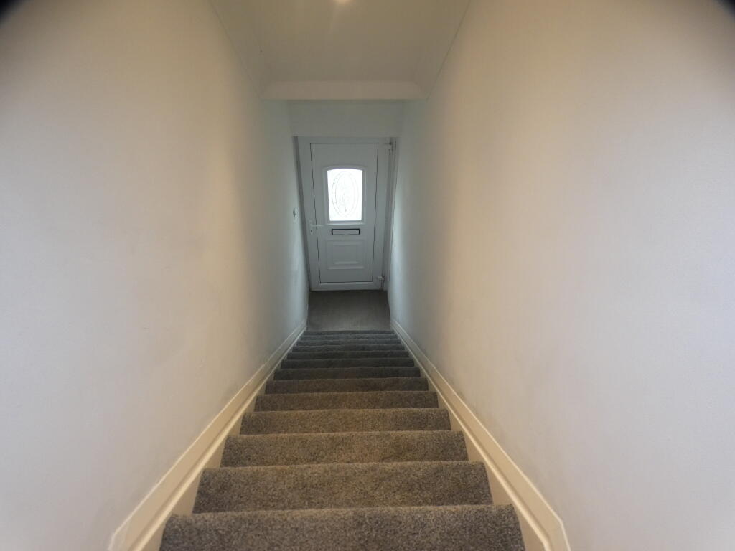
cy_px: 276
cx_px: 368
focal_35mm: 20
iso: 200
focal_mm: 3.6
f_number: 2.8
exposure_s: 1/60
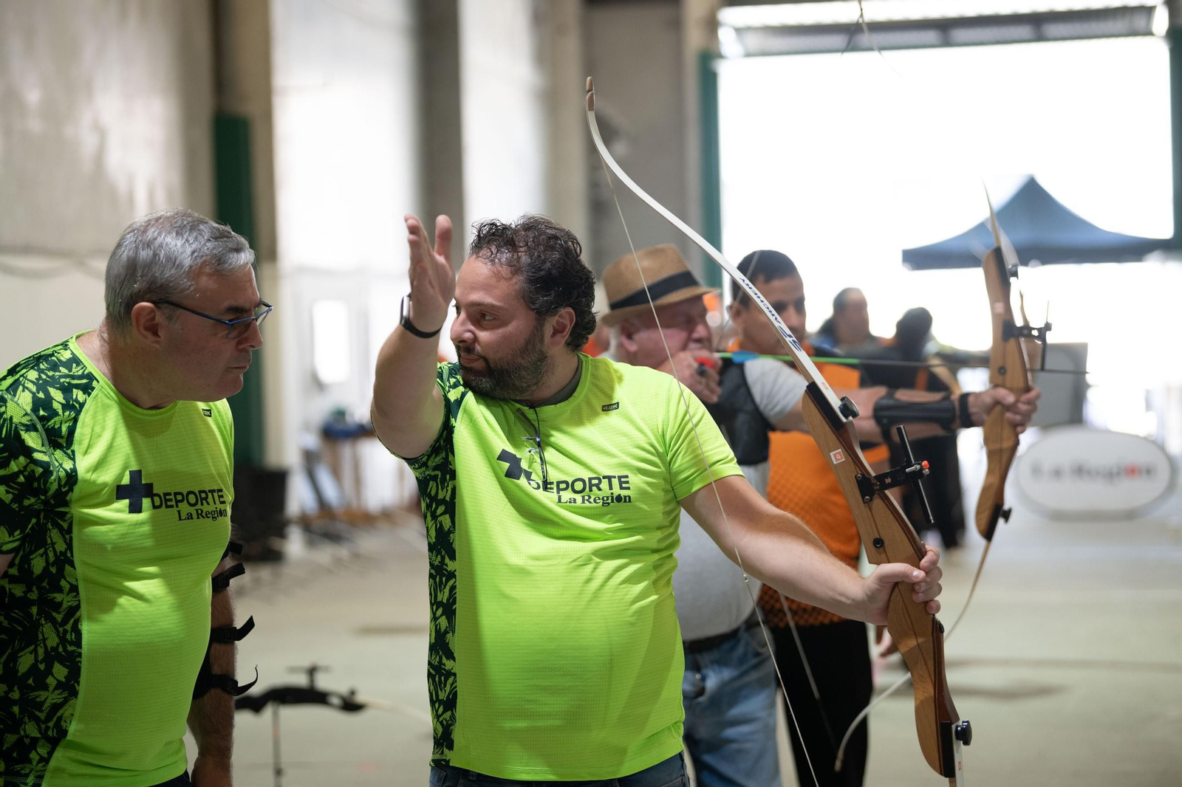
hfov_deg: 23.6
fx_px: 2823
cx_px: 591
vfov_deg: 15.9
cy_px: 394
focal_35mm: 86
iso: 1000
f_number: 2.8
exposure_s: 1/250
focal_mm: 86
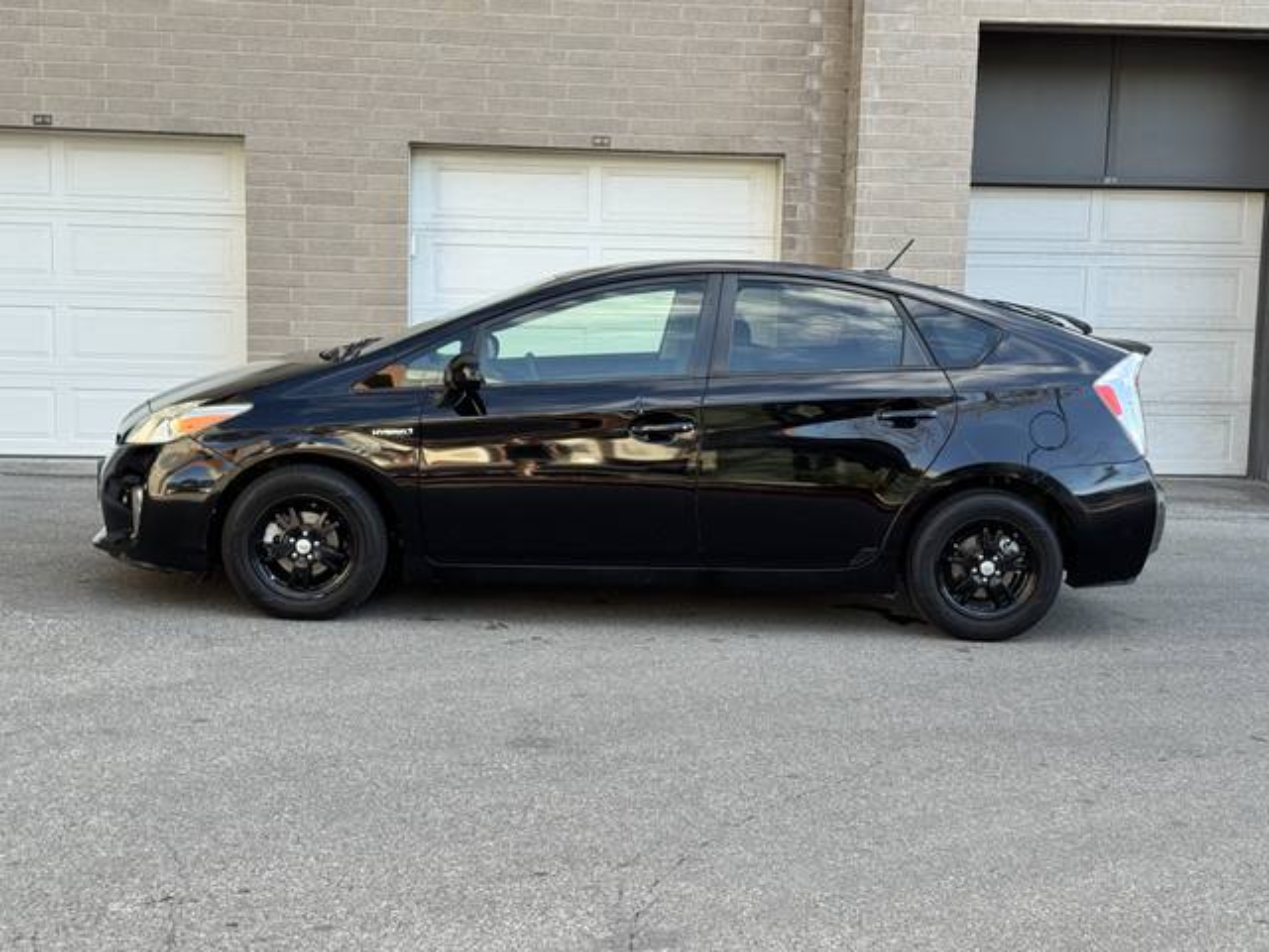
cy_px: 476
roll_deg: -2.1
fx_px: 1760
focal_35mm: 48
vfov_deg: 30.3
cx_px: 634
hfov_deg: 39.7
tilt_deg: -3.1
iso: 64
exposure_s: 1/420
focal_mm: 6.76
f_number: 1.78
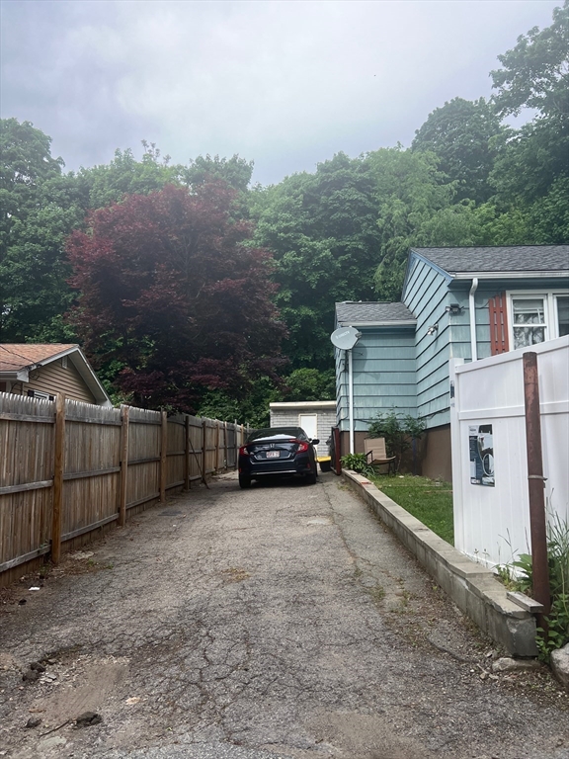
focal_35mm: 26
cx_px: 284
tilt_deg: +8.0
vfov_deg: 67.3
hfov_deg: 53.1
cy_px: 380
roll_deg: +0.3
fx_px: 570
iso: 50
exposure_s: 1/1597
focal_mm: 5.7
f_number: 1.5
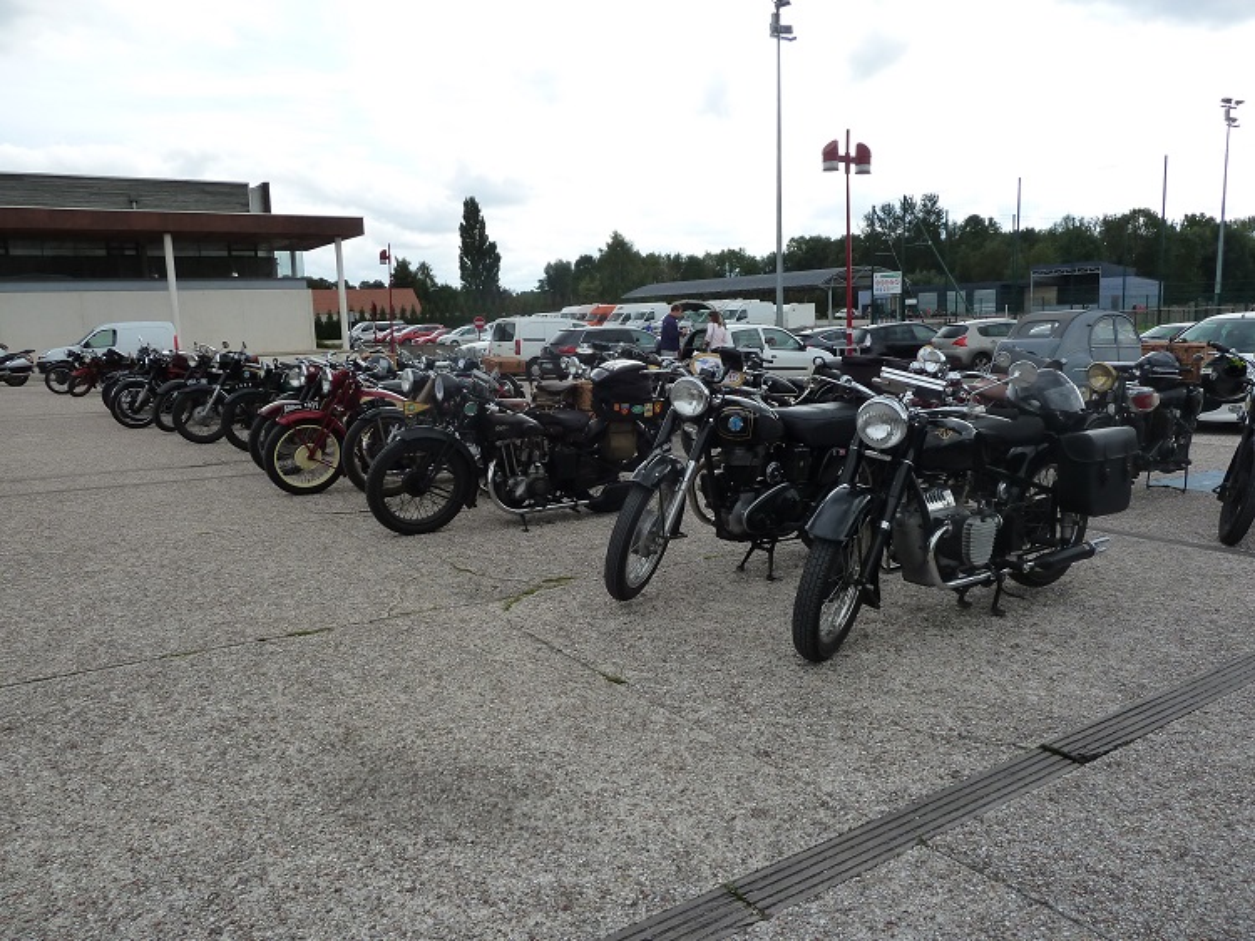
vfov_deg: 54.9
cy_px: 470
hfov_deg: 69.4
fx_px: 906
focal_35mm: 25
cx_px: 628
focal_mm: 4.1
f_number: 4
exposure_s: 1/400
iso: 125
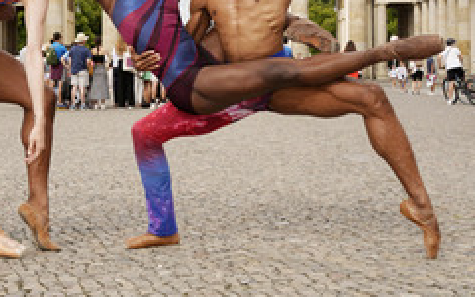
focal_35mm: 65
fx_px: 841
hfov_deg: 30.8
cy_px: 36
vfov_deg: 19.7
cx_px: 102
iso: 50
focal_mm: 34
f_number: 8
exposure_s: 1/100
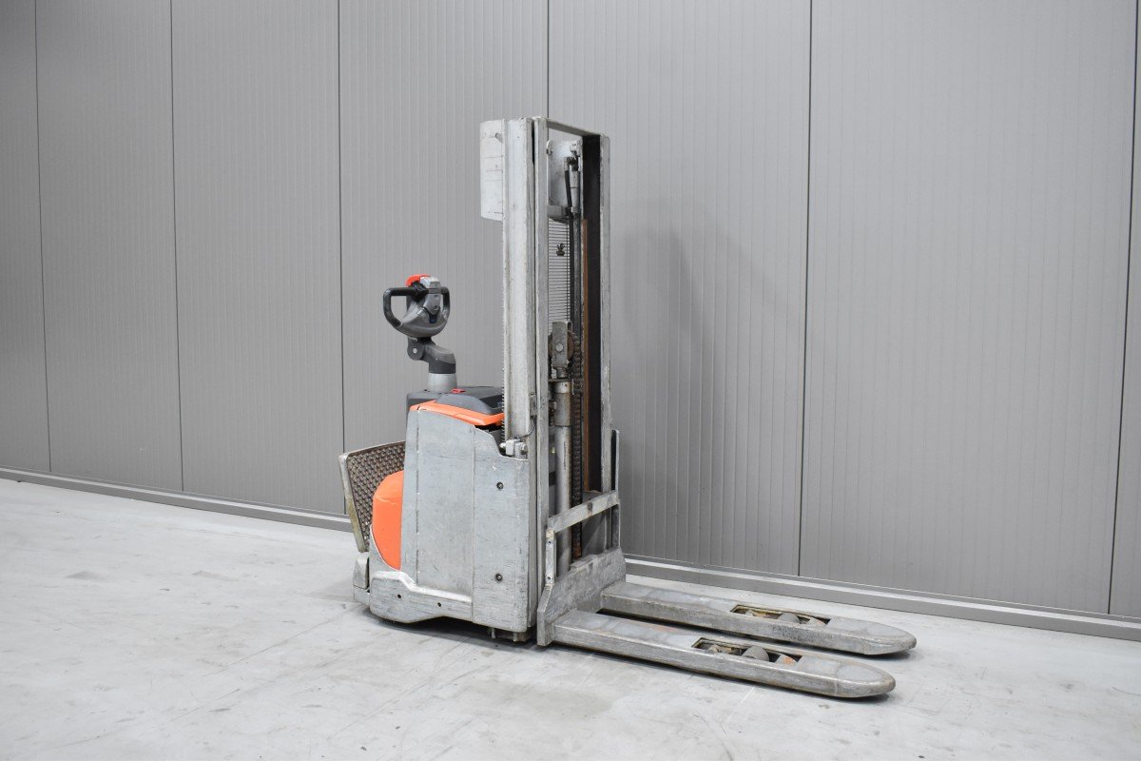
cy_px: 380
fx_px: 1046
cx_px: 570
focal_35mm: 33
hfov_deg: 57.2
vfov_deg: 40.0
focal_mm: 22
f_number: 4.5
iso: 1600
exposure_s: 1/50
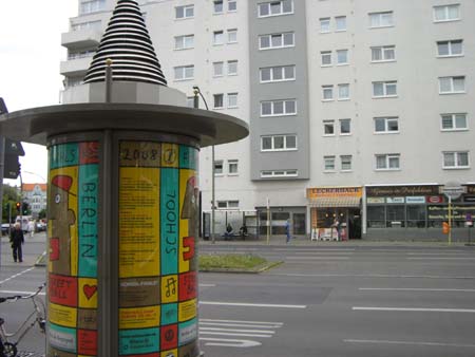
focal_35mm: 38
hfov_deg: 49.0
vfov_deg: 37.8
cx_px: 238
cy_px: 178
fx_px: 522
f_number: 4.3
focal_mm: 6.2
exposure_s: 1/125
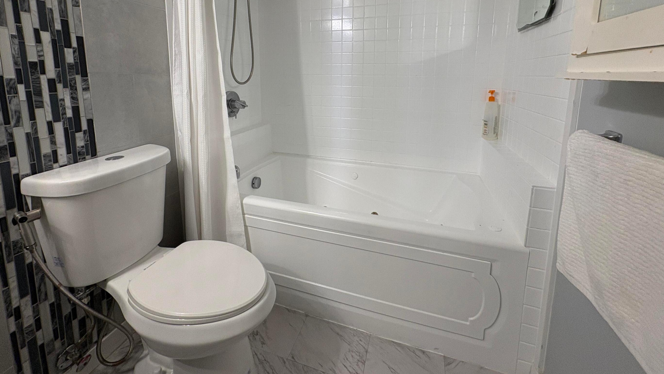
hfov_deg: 99.4
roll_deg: -1.0
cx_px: 326
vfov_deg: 64.8
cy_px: 116
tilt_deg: -8.5
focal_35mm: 16
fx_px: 282
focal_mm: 2.22
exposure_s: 1/120
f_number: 2.2
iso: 125
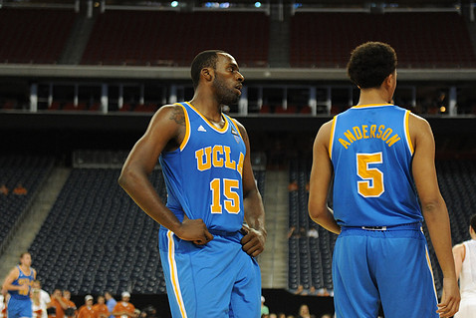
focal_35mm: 85
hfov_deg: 23.9
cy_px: 192
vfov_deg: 16.1
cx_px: 265
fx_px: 1124
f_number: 2.8
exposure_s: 1/1250
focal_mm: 70
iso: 3200
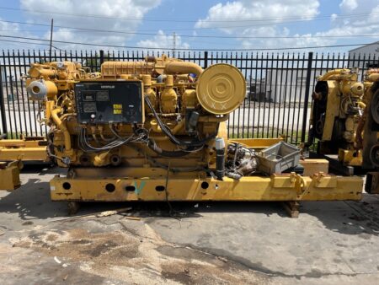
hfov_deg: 67.3
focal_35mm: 26
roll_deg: +0.7
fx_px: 285
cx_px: 190
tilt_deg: -10.7
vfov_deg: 53.1
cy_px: 142
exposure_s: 1/3135
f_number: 1.6
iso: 50
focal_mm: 5.1
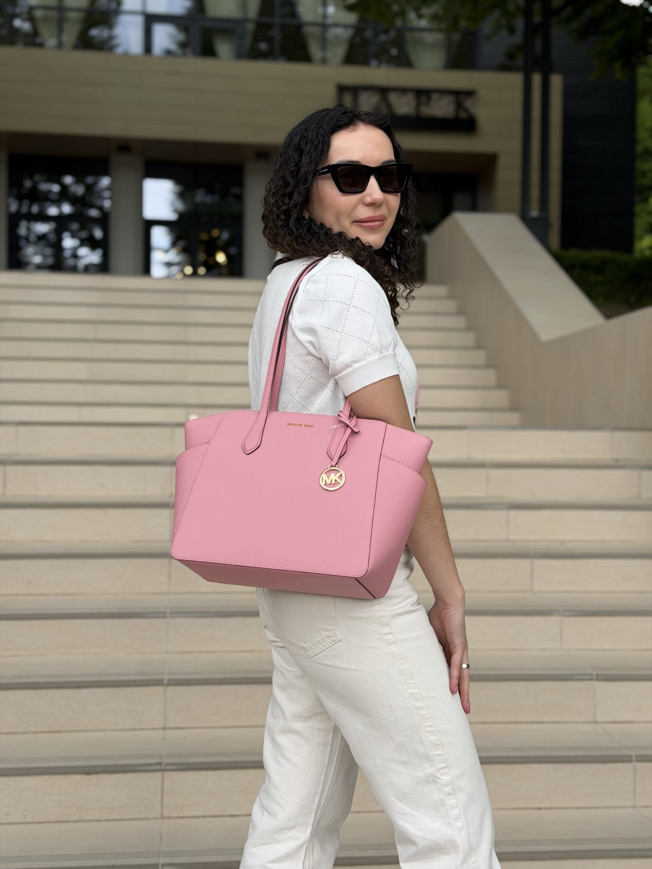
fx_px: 1205
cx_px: 326
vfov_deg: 39.7
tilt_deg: +0.8
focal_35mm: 48
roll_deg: -1.5
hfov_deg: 30.3
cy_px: 434
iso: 64
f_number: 1.78
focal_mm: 6.76
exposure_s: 1/706
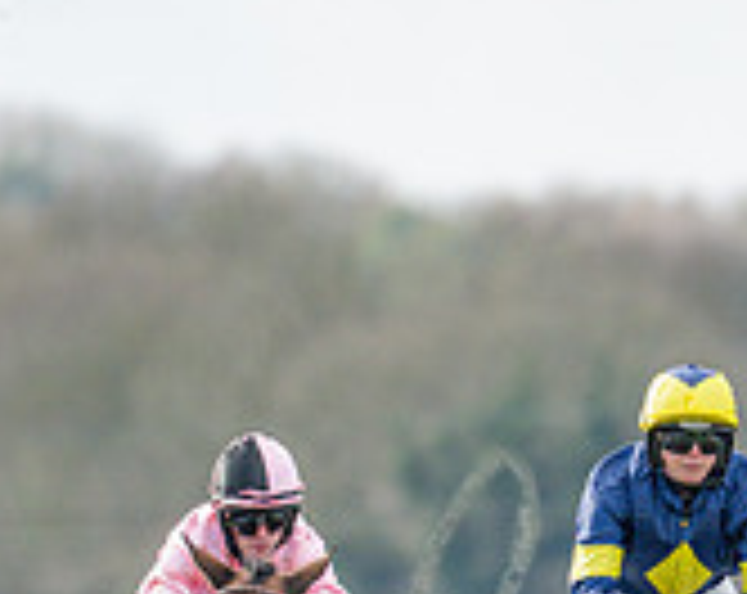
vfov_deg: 1.0
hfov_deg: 1.3
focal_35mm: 1531
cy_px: 765
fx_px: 33768
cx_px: 536
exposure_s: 1/1600
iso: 500
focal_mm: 400
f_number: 4.5
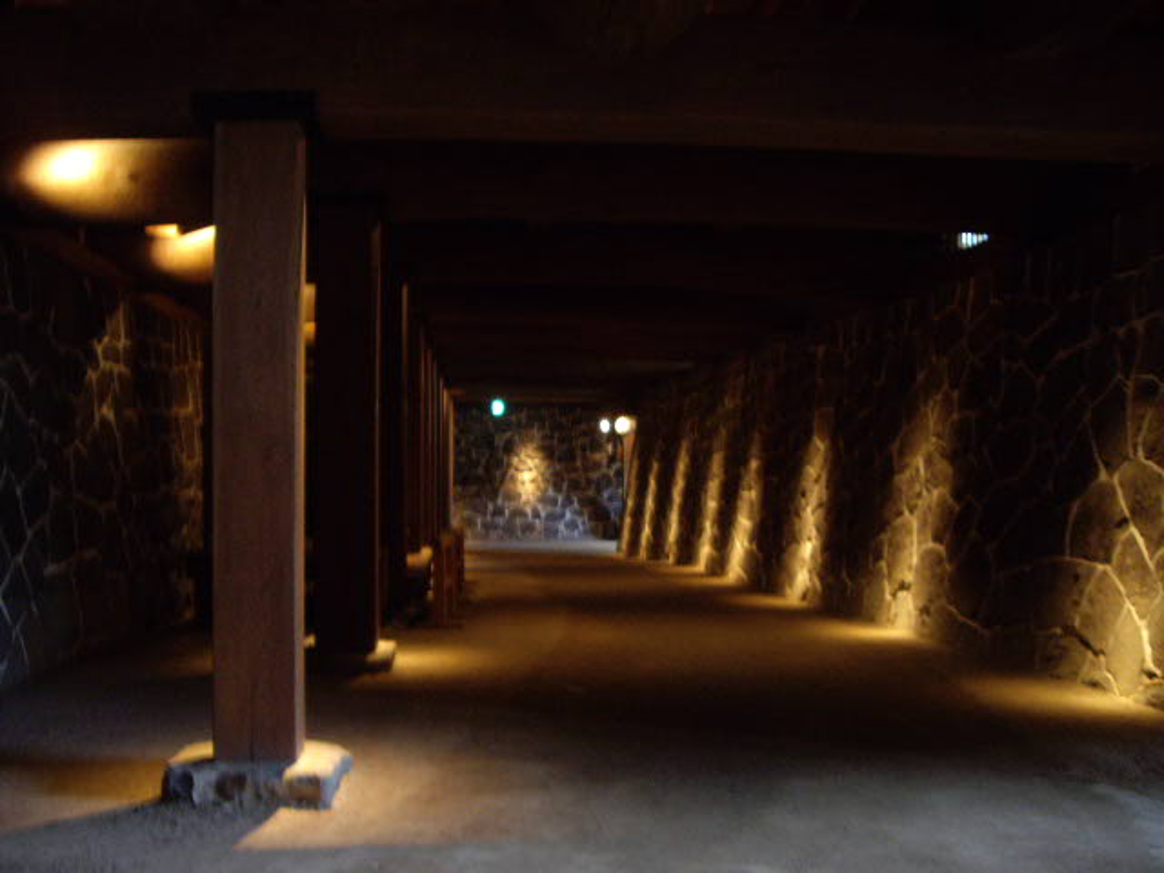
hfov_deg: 49.0
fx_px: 1278
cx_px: 582
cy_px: 436
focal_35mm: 38
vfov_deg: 37.7
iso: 200
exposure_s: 1/4
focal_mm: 6.2
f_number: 2.7
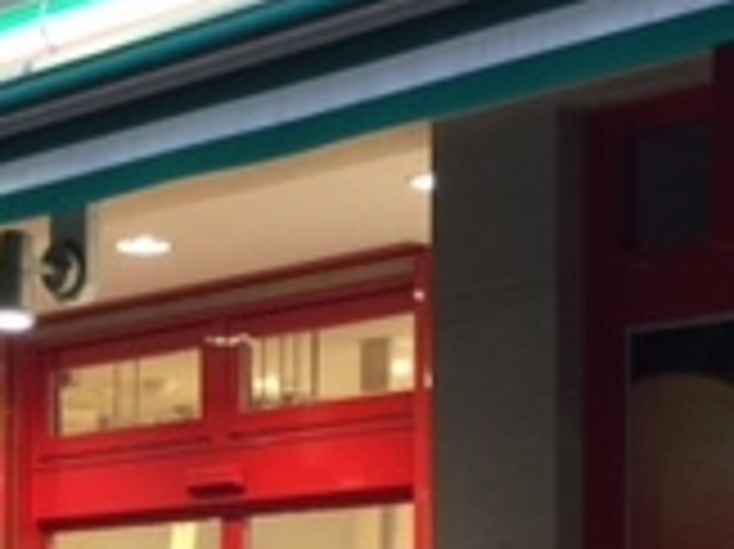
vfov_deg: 12.6
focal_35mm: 114
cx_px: 360
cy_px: 702
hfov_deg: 17.3
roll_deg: -0.7
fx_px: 2415
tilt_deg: +1.7
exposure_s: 1/15
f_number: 2.2
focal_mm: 4.15
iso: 50
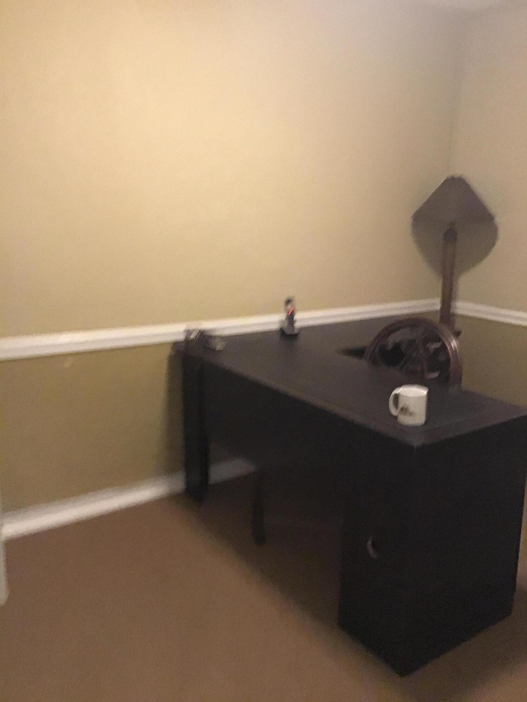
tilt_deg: -11.6
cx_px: 264
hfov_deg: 45.4
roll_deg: -1.3
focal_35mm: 31
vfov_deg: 58.4
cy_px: 351
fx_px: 629
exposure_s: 1/15
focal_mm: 3.3
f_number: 2.4
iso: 400
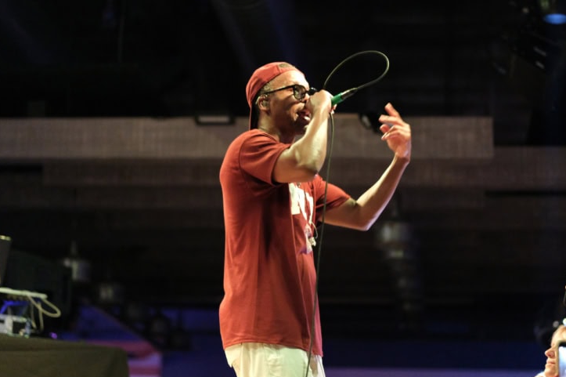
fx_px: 1461
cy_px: 171
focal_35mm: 93
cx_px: 295
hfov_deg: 21.9
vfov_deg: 14.7
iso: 8000
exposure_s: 1/150
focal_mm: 56
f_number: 1.4
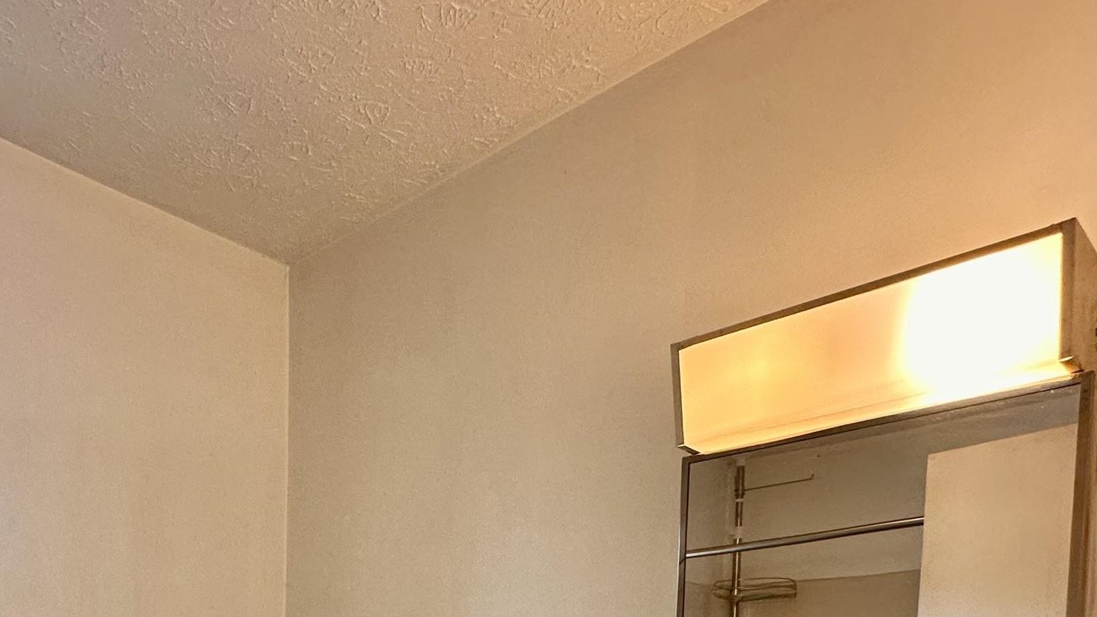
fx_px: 931
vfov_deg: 30.2
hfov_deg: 57.6
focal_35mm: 32
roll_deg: -1.3
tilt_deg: -3.4
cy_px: 774
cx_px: 260
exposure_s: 1/120
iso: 125
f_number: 2.2
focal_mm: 2.22
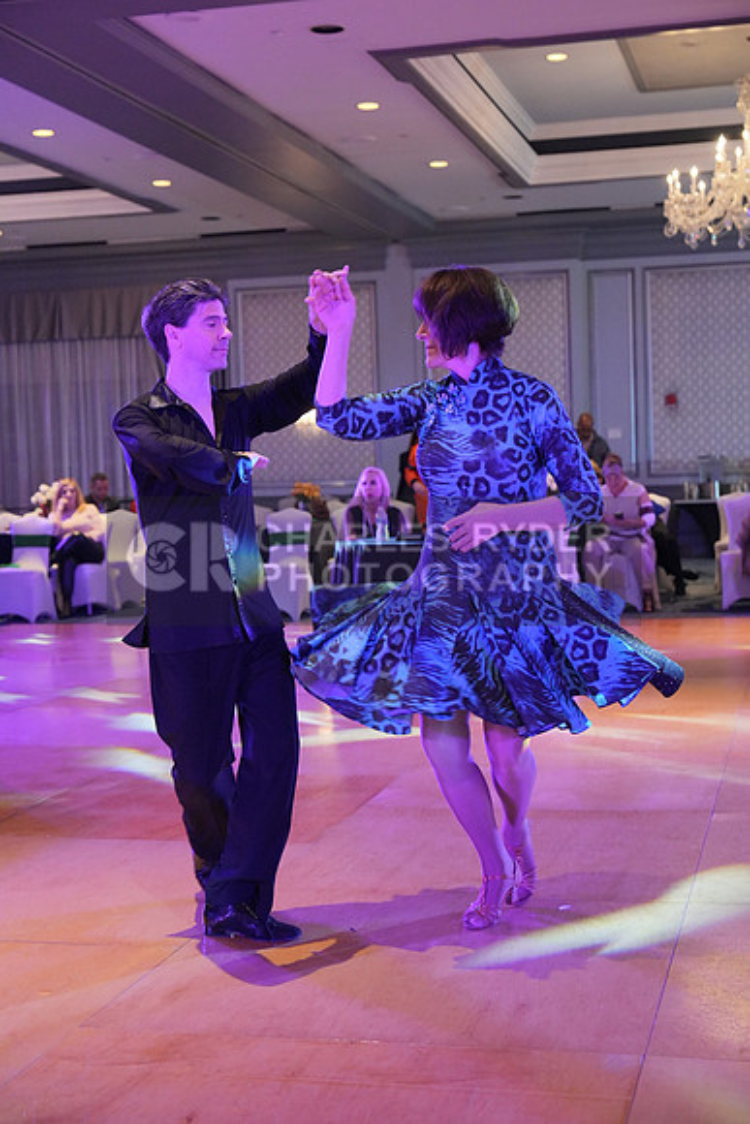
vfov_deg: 36.2
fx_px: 1718
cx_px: 375
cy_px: 562
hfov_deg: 24.6
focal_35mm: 55
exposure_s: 1/200
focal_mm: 55
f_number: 4
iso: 4000
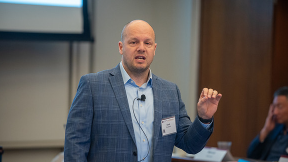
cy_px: 77
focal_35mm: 211
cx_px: 144
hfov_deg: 10.2
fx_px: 1611
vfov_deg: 5.8
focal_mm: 200
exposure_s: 1/160
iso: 2000
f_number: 2.8
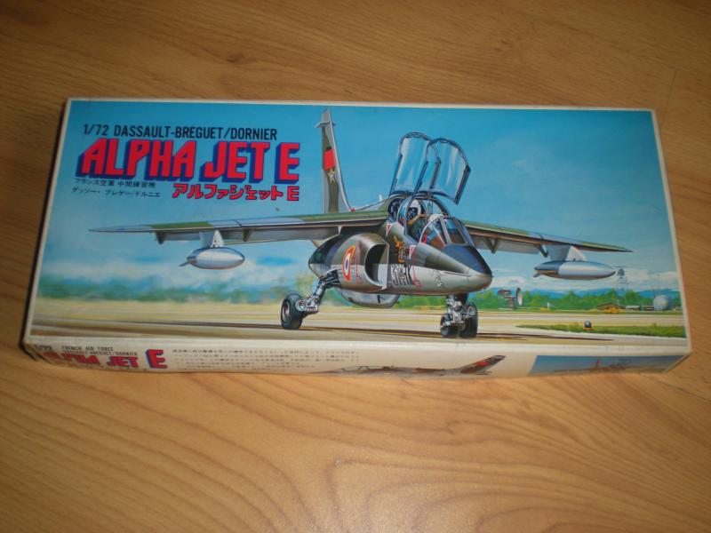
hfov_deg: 49.0
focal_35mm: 38
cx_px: 356
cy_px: 266
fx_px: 781
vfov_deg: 37.7
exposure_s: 1/42.7
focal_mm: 6.3
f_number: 3.1
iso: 64
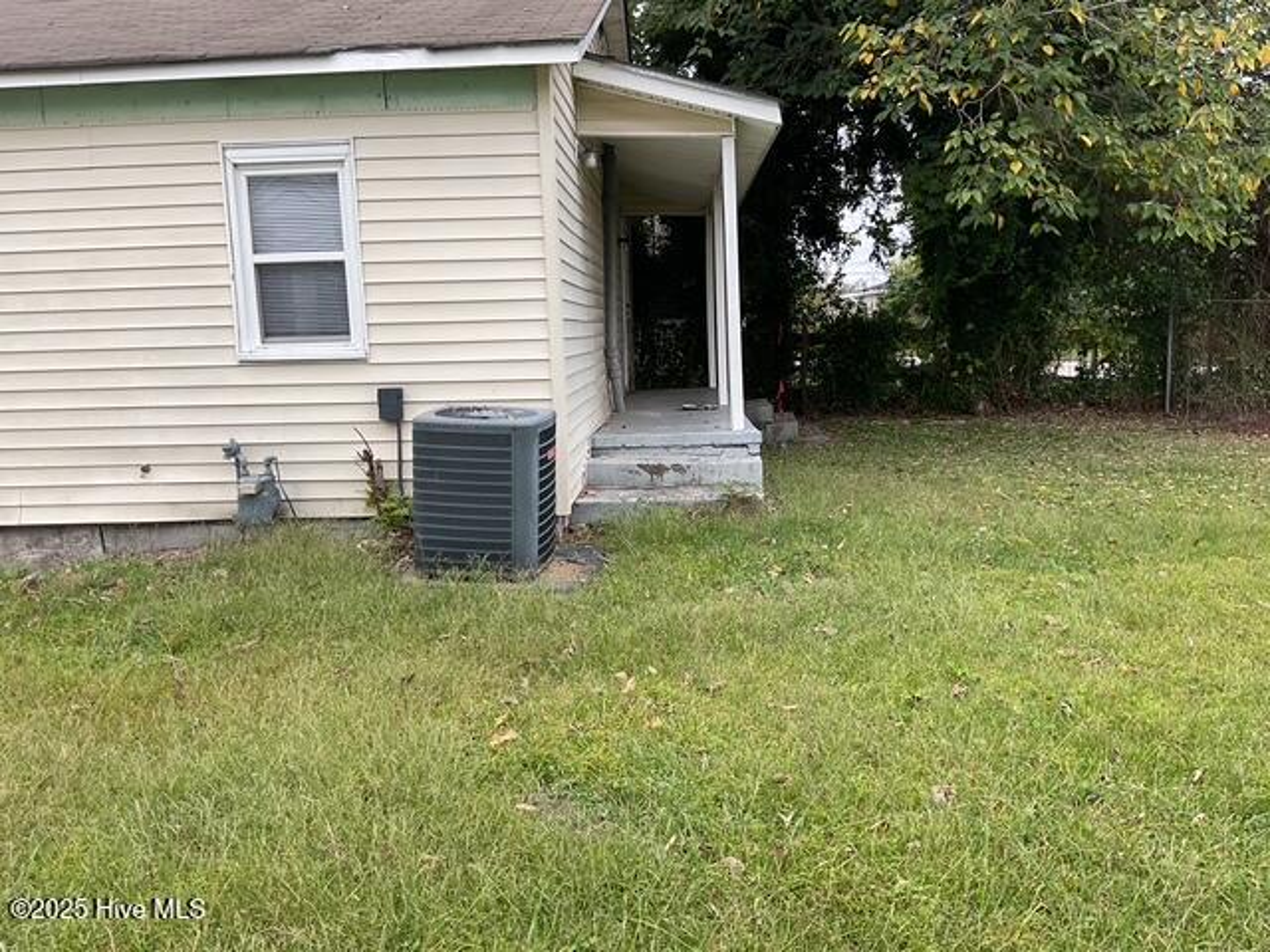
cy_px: 476
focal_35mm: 29
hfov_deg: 61.7
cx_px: 635
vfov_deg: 48.2
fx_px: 1064
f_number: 1.8
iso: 16
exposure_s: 1/191
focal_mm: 3
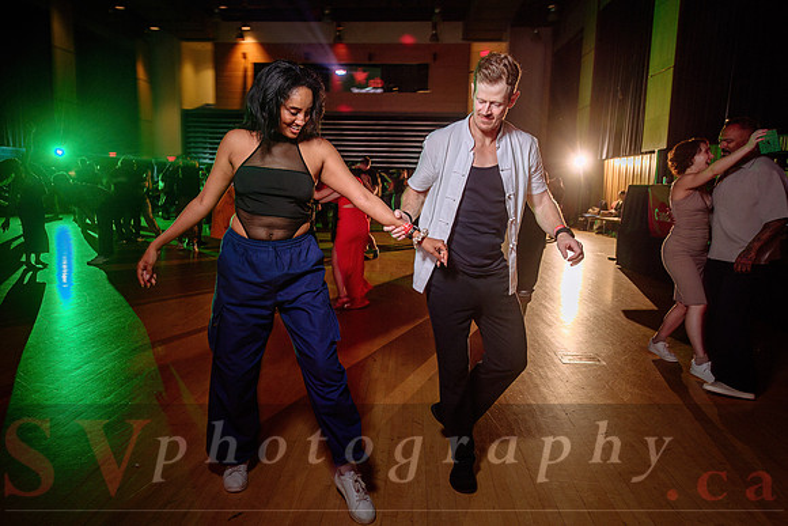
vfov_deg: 49.9
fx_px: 565
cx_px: 371
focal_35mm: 26
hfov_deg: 69.7
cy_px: 257
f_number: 2.8
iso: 800
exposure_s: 1/40
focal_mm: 24
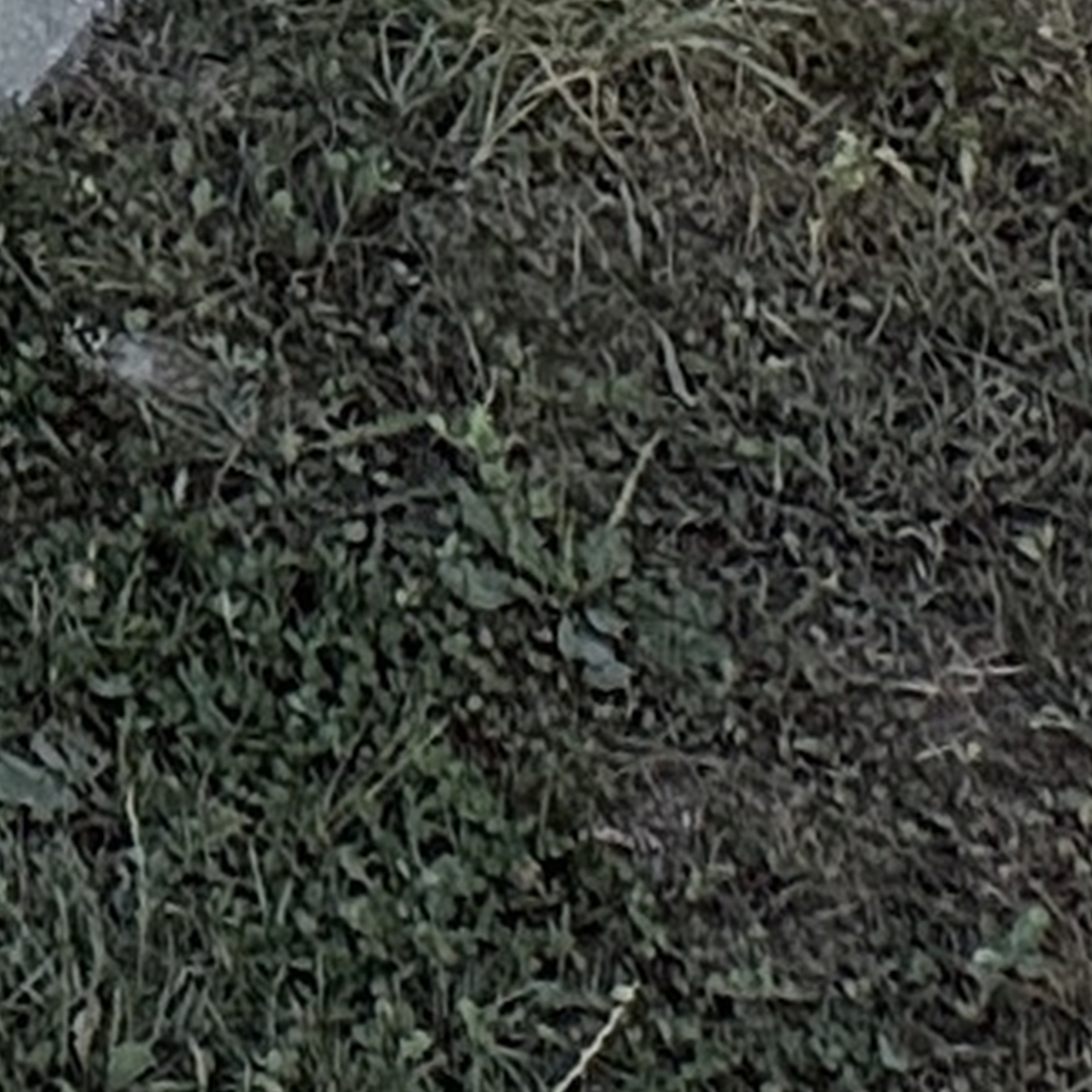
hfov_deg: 13.1
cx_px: -1045
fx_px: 4176
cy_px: -1623
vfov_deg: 11.8
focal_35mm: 117
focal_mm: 2.22
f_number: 2.2
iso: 50
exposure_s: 1/809
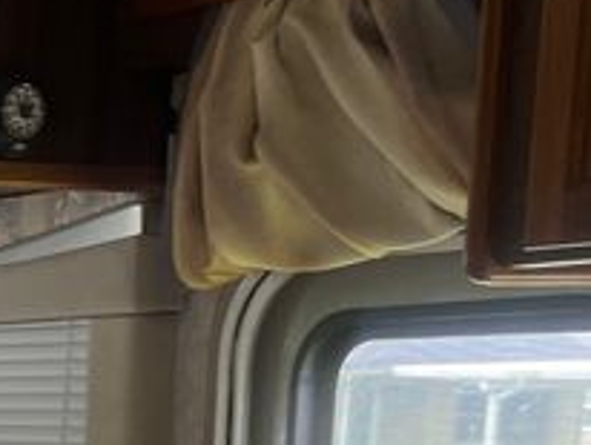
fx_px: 2205
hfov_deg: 13.9
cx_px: -405
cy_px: 922
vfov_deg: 10.5
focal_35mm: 129
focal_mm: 5.1
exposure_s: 1/60
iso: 80
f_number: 1.6
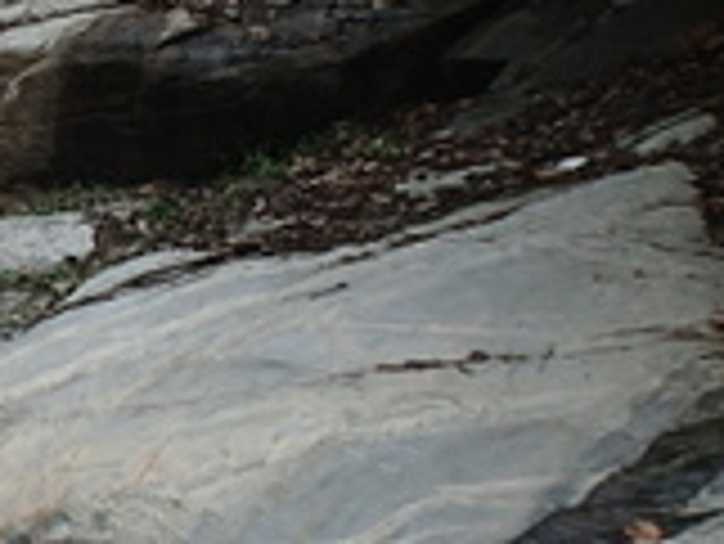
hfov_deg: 13.0
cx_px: -881
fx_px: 2595
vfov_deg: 12.0
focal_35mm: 124
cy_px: 256
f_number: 2.8
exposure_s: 1/1000
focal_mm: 4.5
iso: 100
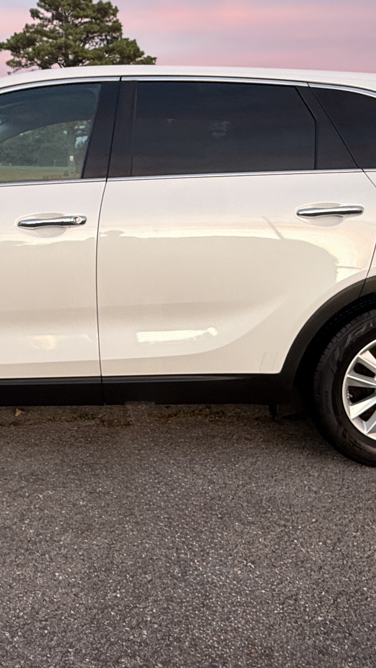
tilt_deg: -13.2
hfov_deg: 33.5
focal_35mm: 35
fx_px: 621
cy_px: 296
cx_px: 129
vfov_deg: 56.5
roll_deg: +3.0
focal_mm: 2.22
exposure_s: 1/31
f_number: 2.2
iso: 100
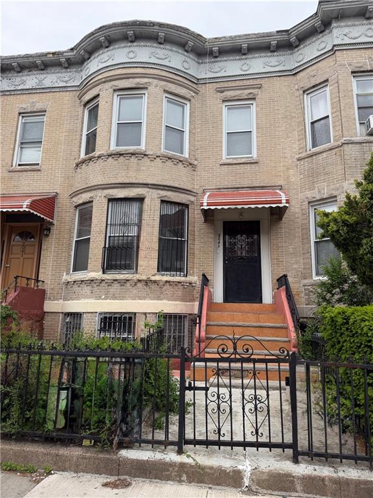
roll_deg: -1.1
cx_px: 186
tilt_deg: +12.5
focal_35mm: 24
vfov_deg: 71.6
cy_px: 249
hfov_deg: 56.8
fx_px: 345
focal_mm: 6.76
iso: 100
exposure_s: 1/1949
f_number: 1.78
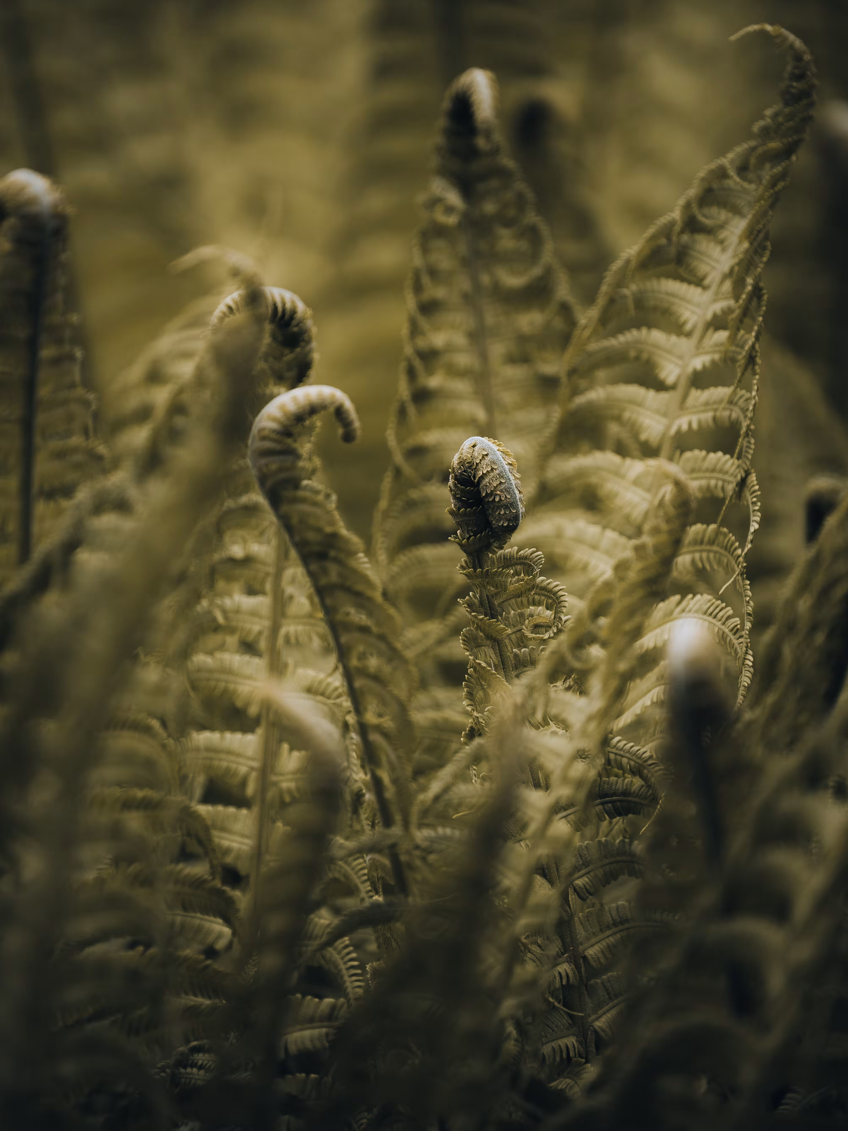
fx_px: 10615
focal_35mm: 325
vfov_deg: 6.1
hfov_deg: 4.6
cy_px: 497
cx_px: 424
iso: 200
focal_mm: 300
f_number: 5.6
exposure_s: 1/400
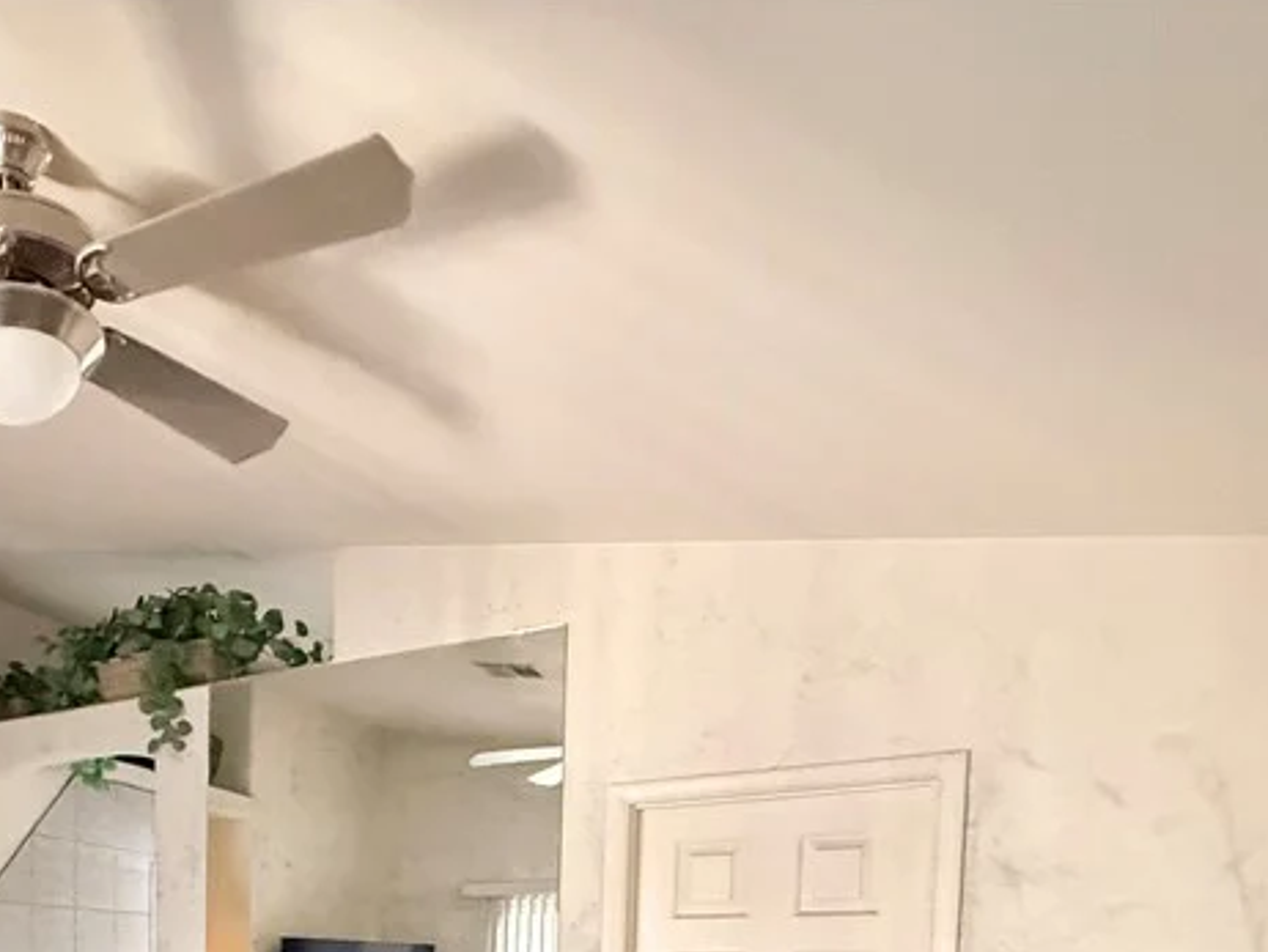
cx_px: 140
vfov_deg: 38.0
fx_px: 1136
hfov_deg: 51.8
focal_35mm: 31
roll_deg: -0.7
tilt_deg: -1.4
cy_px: 1043
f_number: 2.2
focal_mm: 2.22
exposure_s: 1/60
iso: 1000
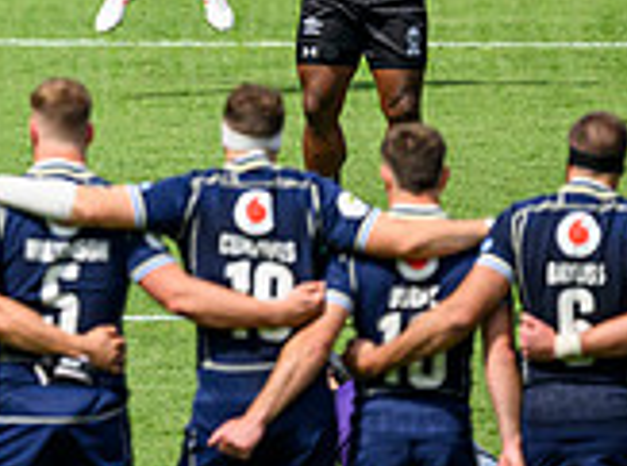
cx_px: -715
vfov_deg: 0.9
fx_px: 31148
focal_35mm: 1726
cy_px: 86
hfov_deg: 1.2
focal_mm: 400
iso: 320
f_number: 2.8
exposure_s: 1/5000
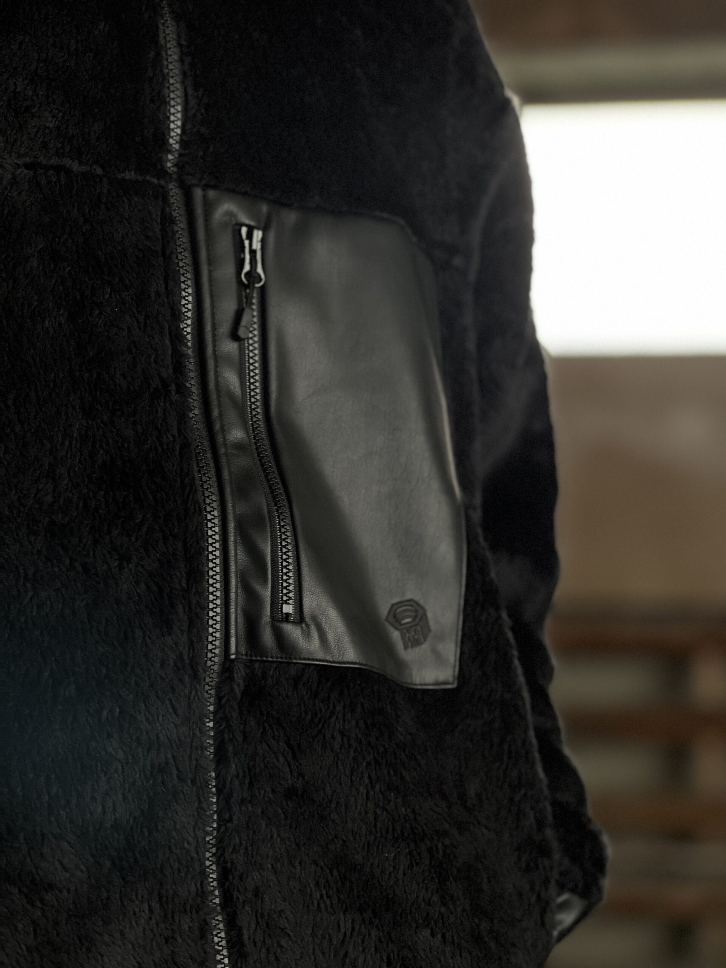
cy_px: 484
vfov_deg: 25.3
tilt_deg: +5.7
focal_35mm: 77
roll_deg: +0.3
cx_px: 363
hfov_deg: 19.1
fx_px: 2153
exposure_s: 1/40
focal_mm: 9
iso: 400
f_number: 2.8
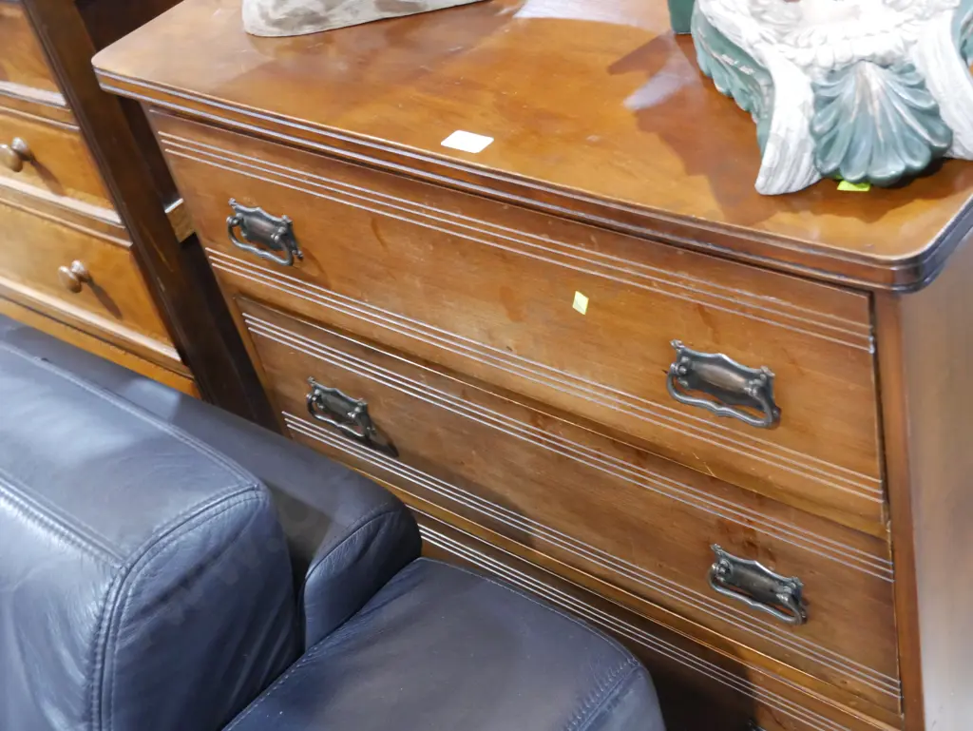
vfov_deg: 29.1
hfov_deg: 38.2
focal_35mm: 50
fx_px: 1406
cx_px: 486
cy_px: 366
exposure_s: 1/25
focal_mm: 25
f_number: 5.3
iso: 3200
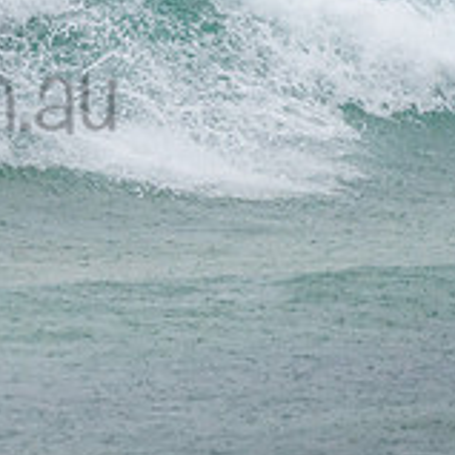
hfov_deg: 0.9
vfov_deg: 0.9
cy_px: 47
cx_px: -114
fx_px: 28062
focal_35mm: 1887
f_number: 5.6
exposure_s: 1/320
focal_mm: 500
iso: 800
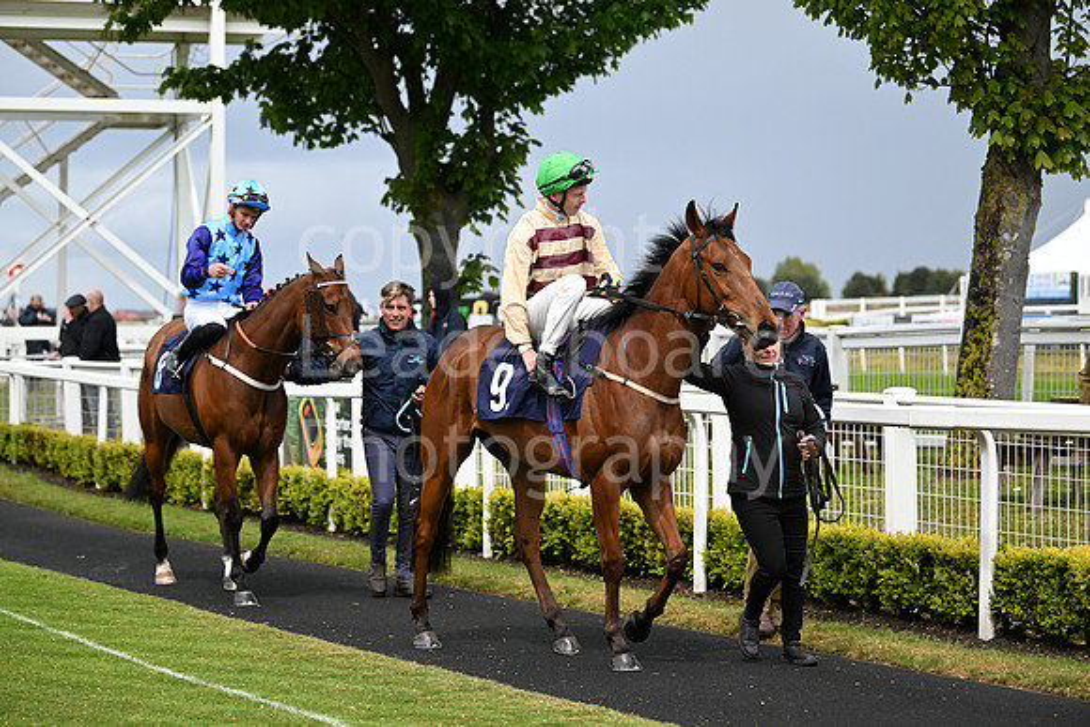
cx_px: 545
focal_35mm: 98
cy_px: 364
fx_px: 2968
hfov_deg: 20.8
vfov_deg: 14.0
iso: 800
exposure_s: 1/6400
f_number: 3.5
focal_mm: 98
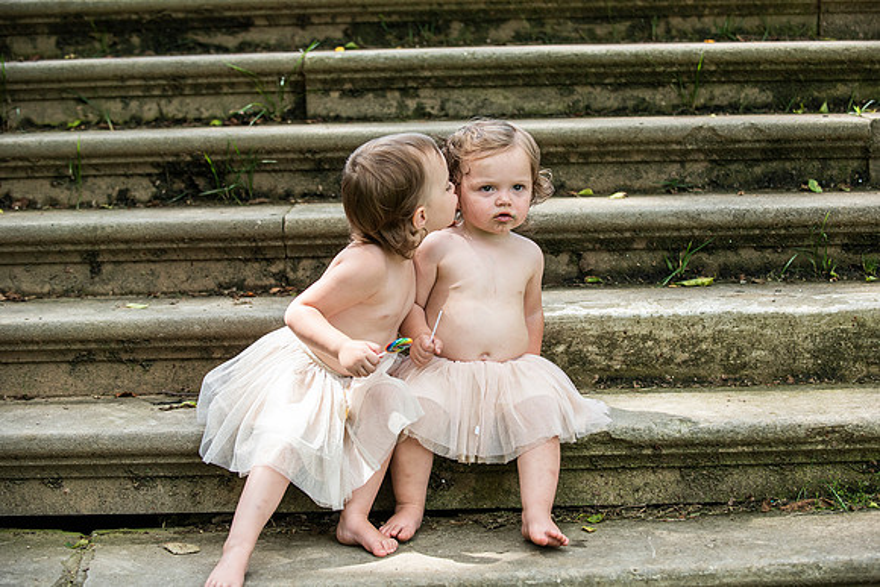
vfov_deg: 16.7
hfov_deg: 24.8
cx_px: 456
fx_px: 2000
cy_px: 288
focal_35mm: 82
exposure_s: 1/1000
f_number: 3.5
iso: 640
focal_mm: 78
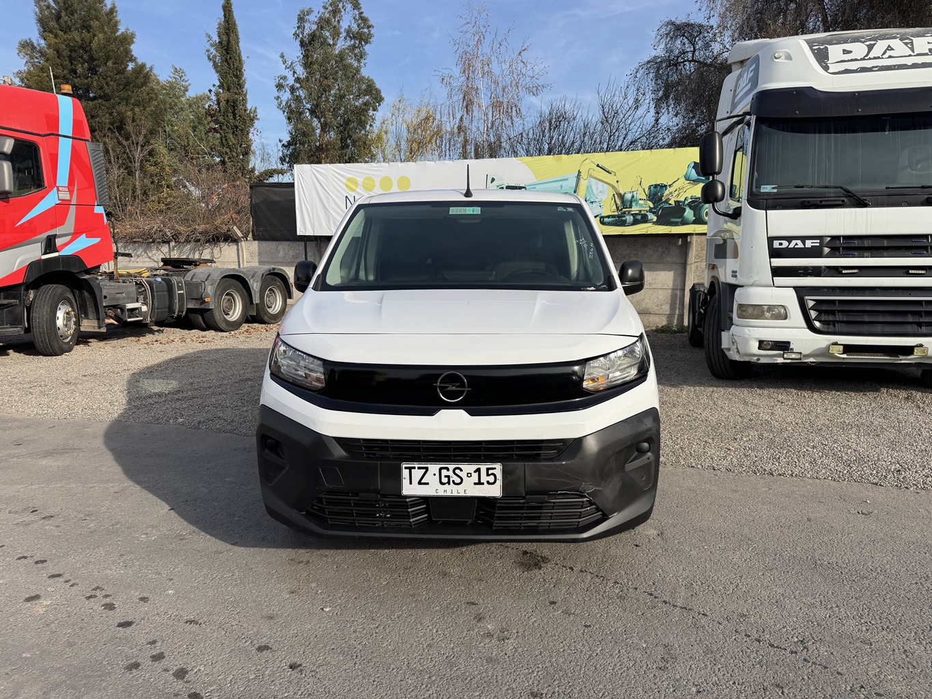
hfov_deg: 71.6
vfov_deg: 56.8
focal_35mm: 24
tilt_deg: -8.7
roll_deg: +0.1
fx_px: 646
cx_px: 466
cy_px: 350
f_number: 1.78
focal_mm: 6.76
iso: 80
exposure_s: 1/3096
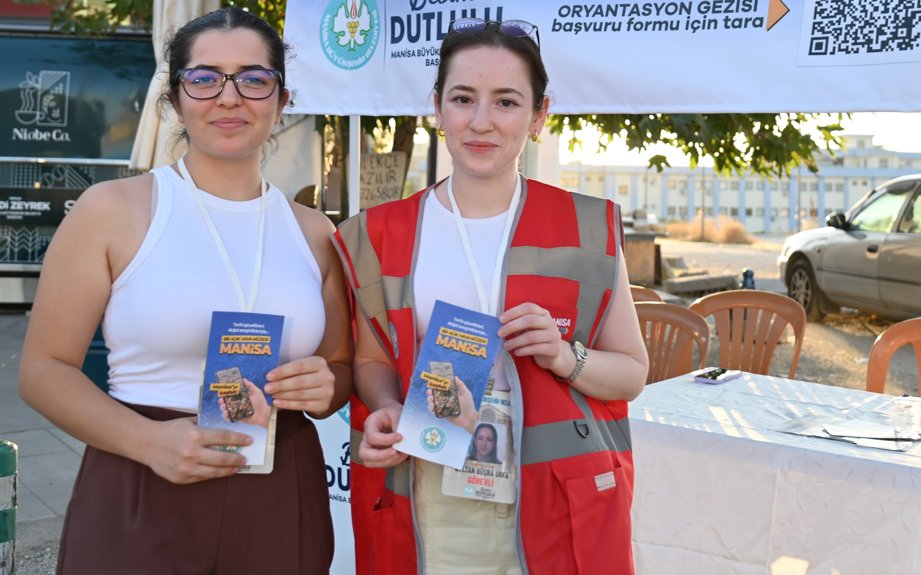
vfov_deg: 24.6
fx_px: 1305
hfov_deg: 38.8
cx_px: 502
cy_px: 141
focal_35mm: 52
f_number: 4.5
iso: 160
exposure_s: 1/160
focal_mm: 34
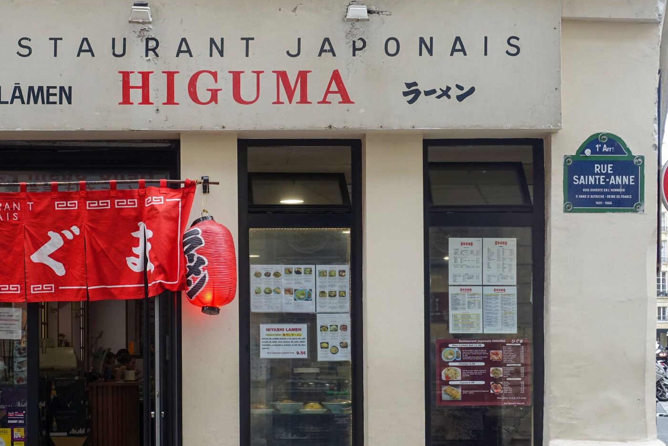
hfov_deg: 36.1
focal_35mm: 55
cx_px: 267
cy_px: 285
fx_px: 1021
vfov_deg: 24.5
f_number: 4
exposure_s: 1/125
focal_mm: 10.89
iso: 125
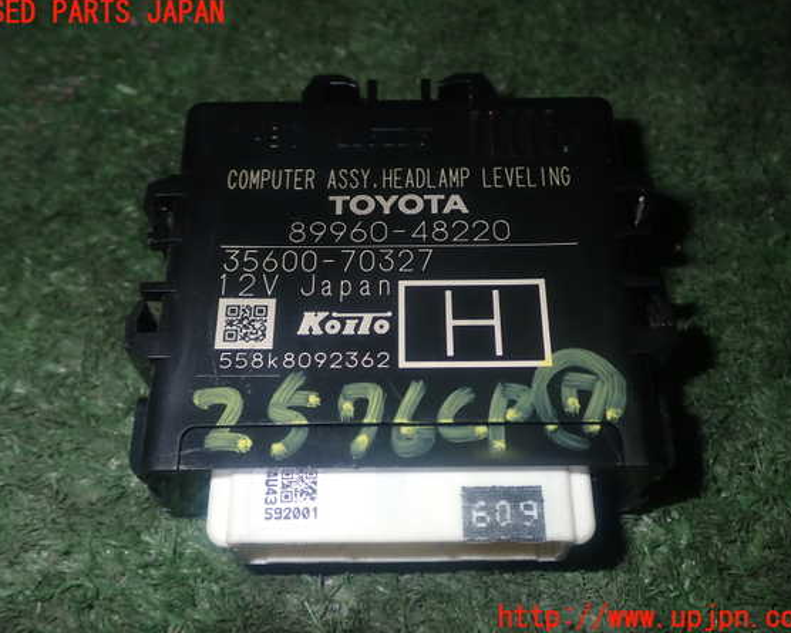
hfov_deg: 45.8
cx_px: 393
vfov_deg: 37.3
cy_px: 316
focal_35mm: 40
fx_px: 937
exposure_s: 1/40
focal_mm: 6.83
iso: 200
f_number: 8
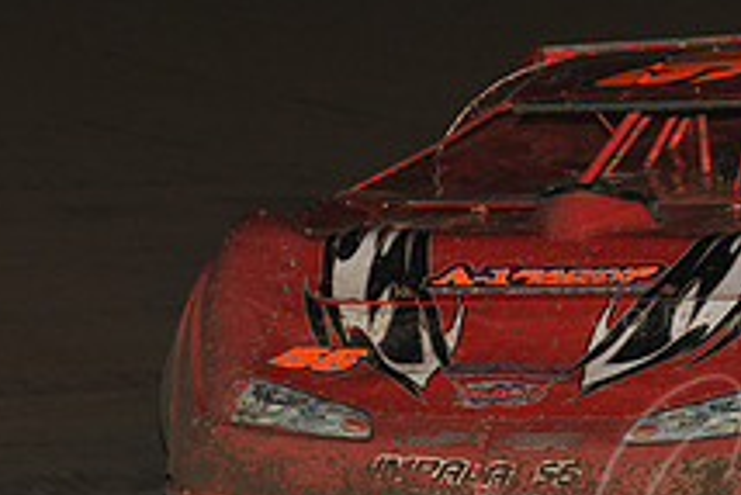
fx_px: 6694
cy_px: 194
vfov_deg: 4.2
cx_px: 672
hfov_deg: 6.3
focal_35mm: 325
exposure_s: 1/320
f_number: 6.3
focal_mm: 120
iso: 1000
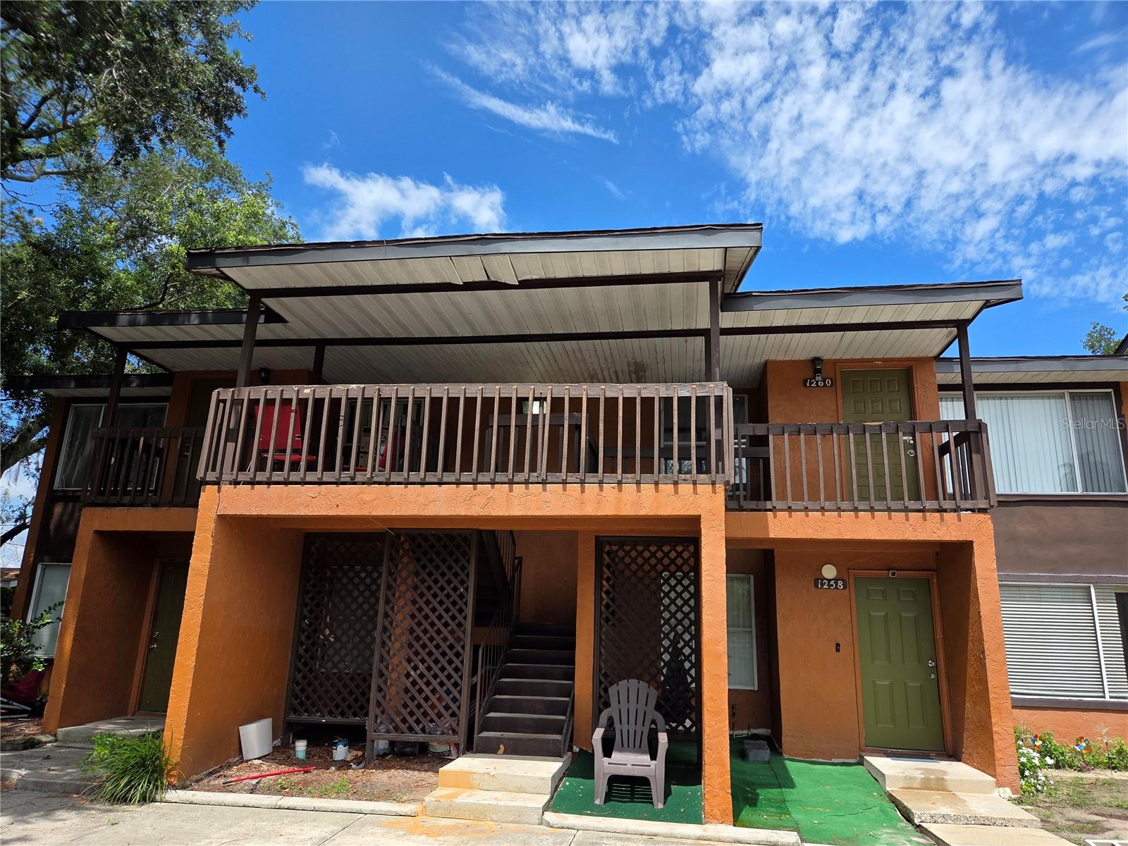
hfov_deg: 73.9
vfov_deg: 58.9
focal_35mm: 23
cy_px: 423
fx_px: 749
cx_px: 564
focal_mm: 5.4
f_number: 1.8
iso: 80
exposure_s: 1/2929
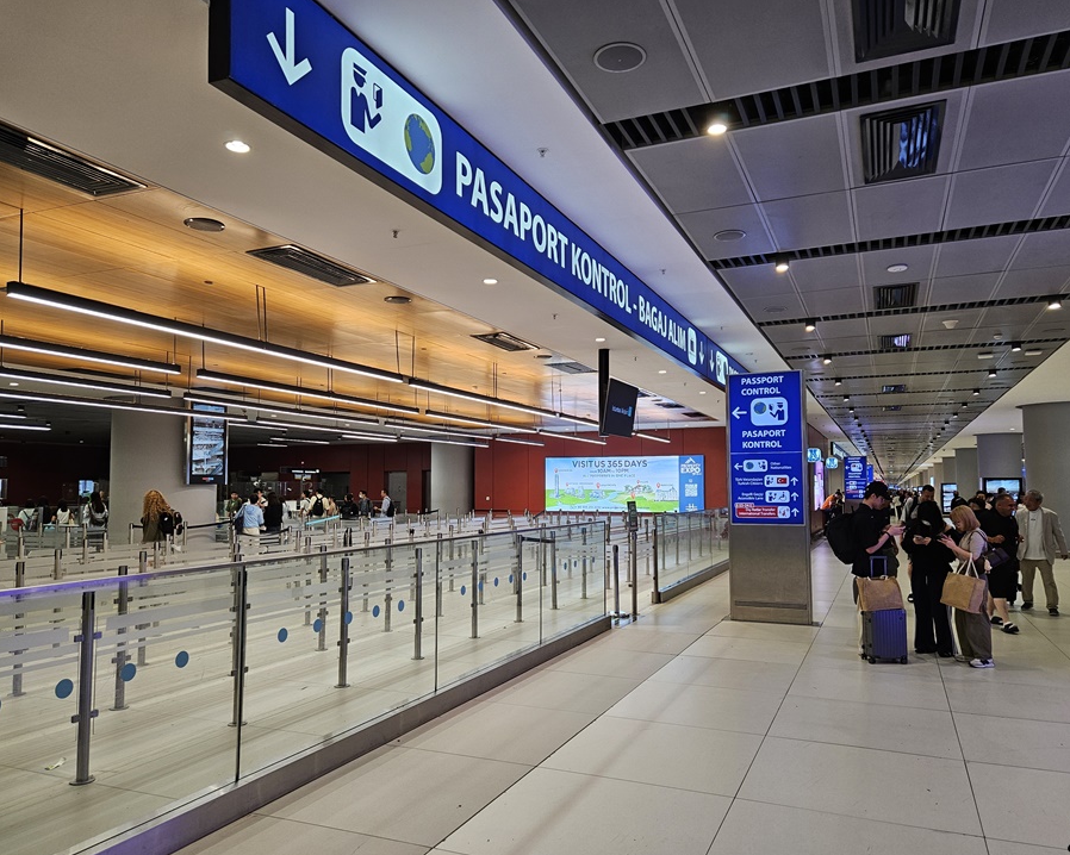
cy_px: 443
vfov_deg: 56.8
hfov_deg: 68.1
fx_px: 792
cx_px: 556
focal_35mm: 25
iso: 125
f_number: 1.8
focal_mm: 5.4
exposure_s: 1/100
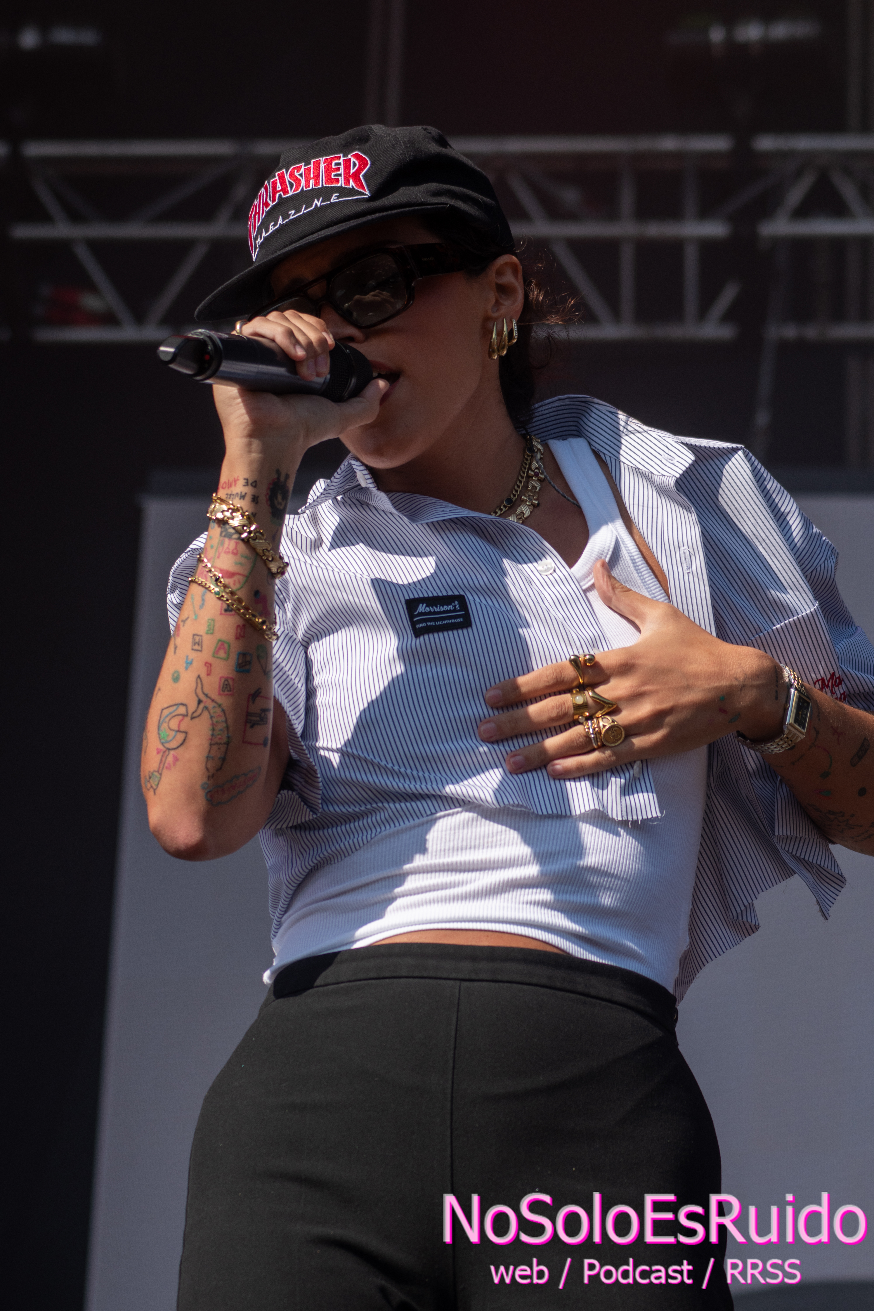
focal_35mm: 120
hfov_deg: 11.4
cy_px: 656
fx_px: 4370
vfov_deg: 17.1
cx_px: 437
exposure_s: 1/750
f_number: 5.6
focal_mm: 80
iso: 100
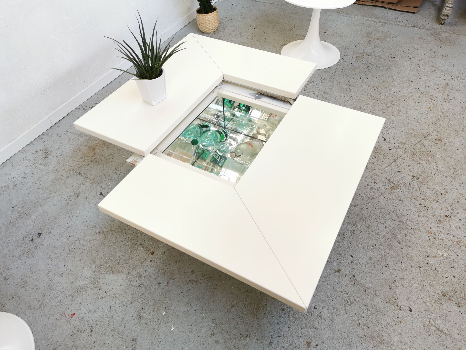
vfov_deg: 51.4
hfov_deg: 65.3
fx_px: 363
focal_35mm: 27
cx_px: 233
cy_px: 175
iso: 100
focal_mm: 5.58
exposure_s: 1/100
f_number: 1.8
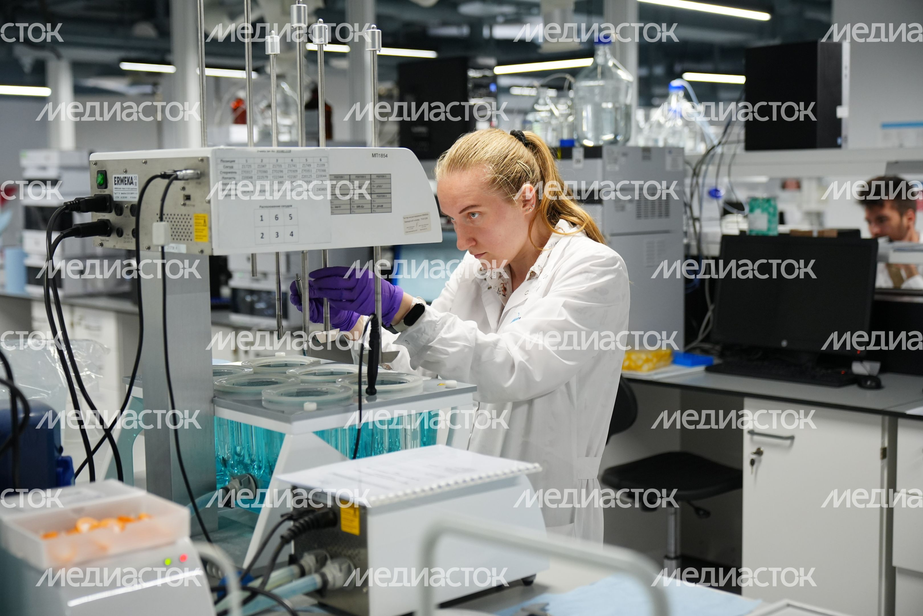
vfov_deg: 27.5
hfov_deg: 40.3
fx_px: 1256
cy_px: 308
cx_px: 462
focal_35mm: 49
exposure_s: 1/500
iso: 1250
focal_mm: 49
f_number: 2.8
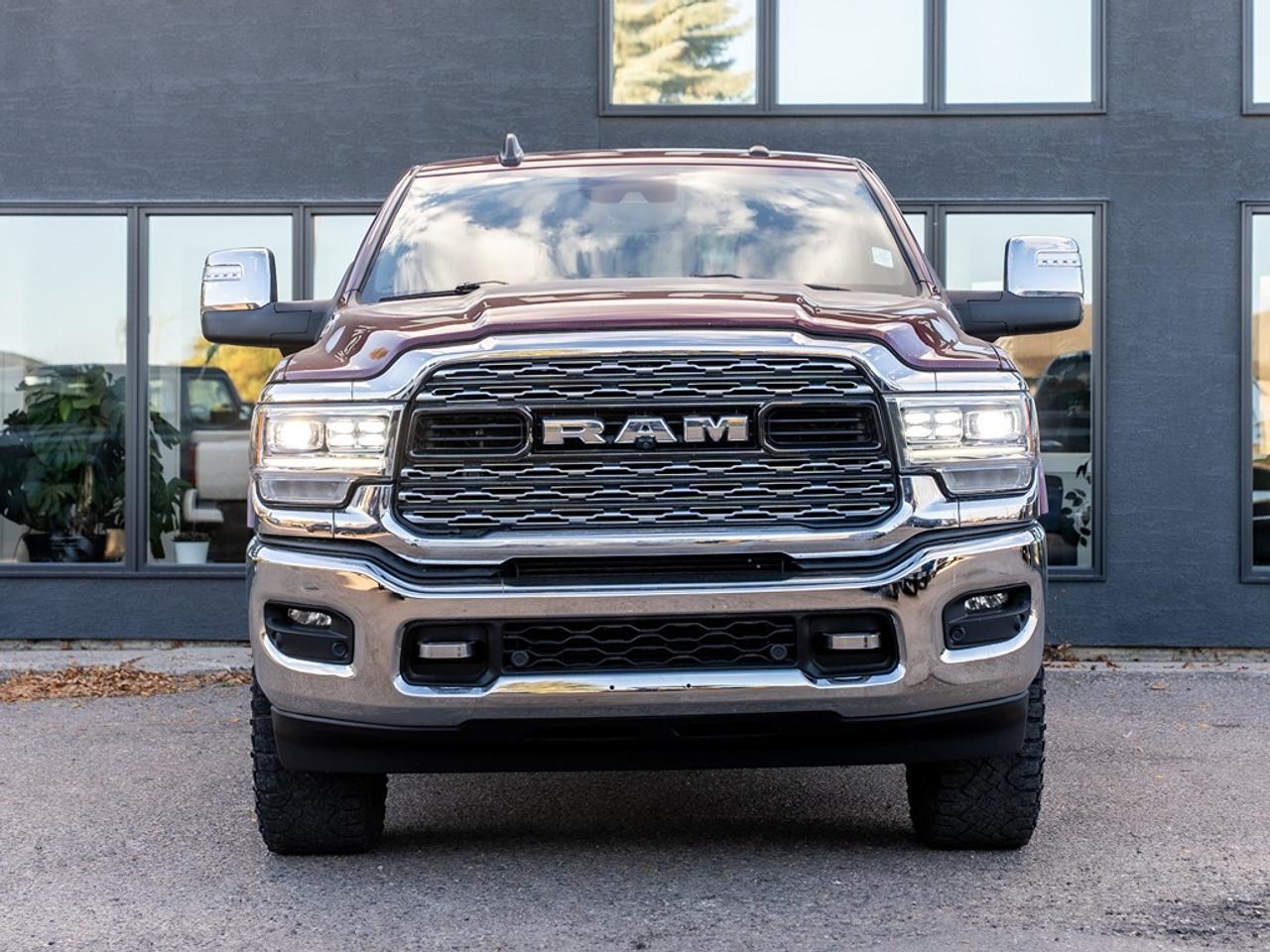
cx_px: 667
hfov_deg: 26.5
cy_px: 399
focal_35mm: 74
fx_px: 2700
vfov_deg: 20.0
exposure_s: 1/250
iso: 160
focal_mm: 51.5
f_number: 4
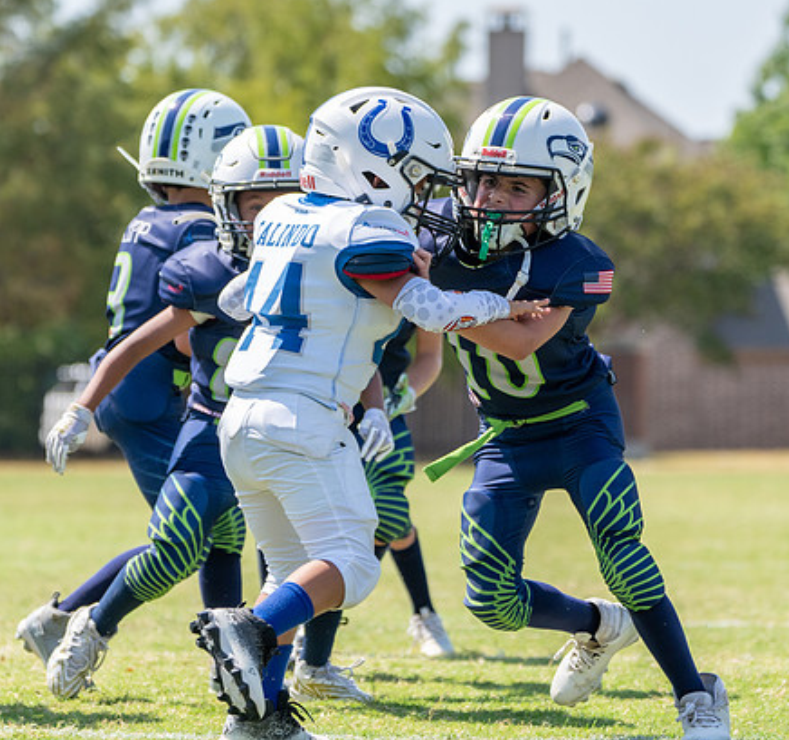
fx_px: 7825
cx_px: 415
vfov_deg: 5.4
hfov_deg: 5.8
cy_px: 390
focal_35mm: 313
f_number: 5.6
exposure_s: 1/1250
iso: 400
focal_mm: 192
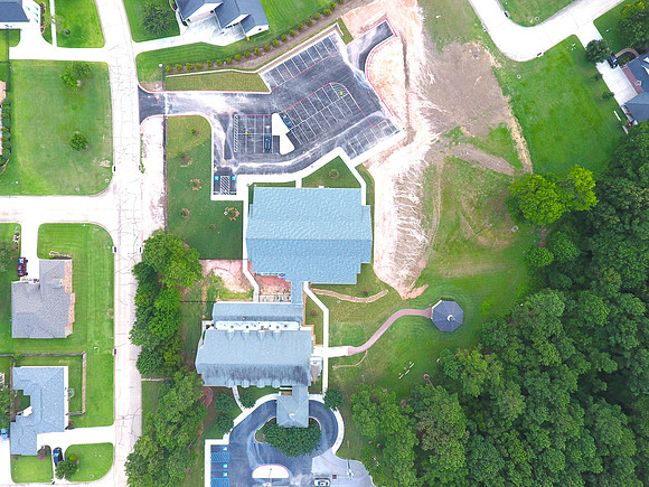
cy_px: 244
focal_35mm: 20
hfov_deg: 81.7
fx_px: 375
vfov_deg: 66.0
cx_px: 324
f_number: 2.8
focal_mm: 3.61
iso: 100
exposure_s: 1/266
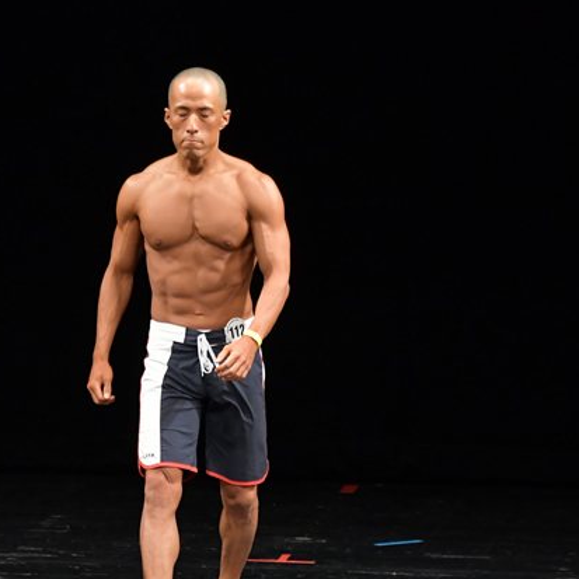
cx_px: 166
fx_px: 8137
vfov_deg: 4.1
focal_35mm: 430
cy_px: 324
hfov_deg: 4.1
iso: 3200
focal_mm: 180
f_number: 5.6
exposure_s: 1/400
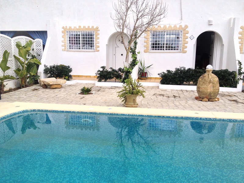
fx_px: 247
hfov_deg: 52.6
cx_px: 122
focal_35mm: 35
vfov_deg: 40.7
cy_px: 92
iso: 50
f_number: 2.4
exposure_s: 1/665
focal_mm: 4.28
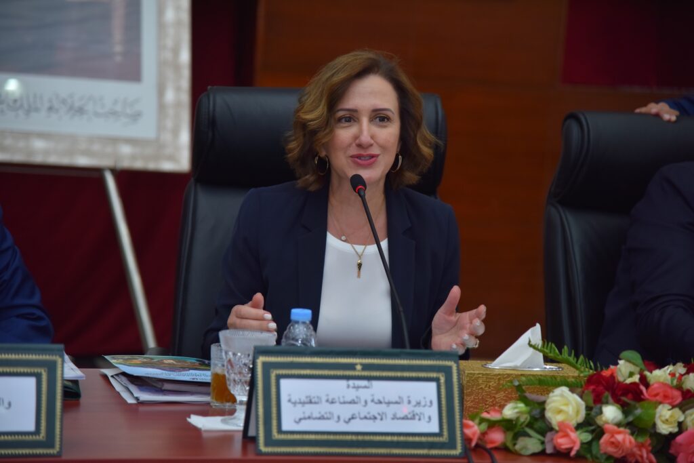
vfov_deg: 11.4
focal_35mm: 120
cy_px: 232
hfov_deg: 17.1
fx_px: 2313
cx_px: 347
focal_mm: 120
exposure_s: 1/80
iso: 320
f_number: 4
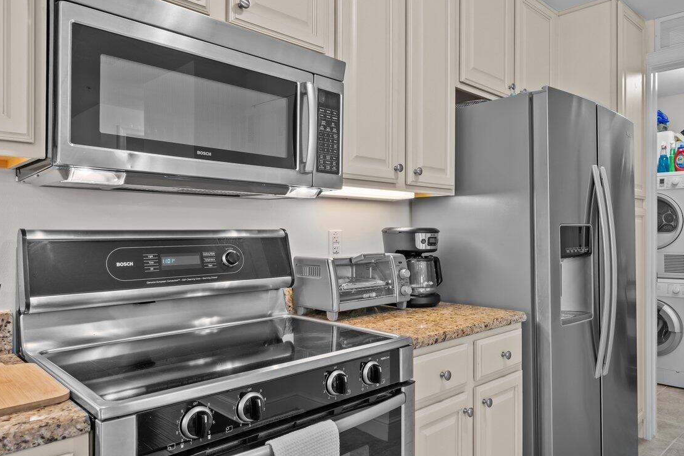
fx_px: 494
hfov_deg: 69.1
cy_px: 223
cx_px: 390
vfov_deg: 49.5
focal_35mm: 26
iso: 100
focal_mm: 14
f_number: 9
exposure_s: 1.6
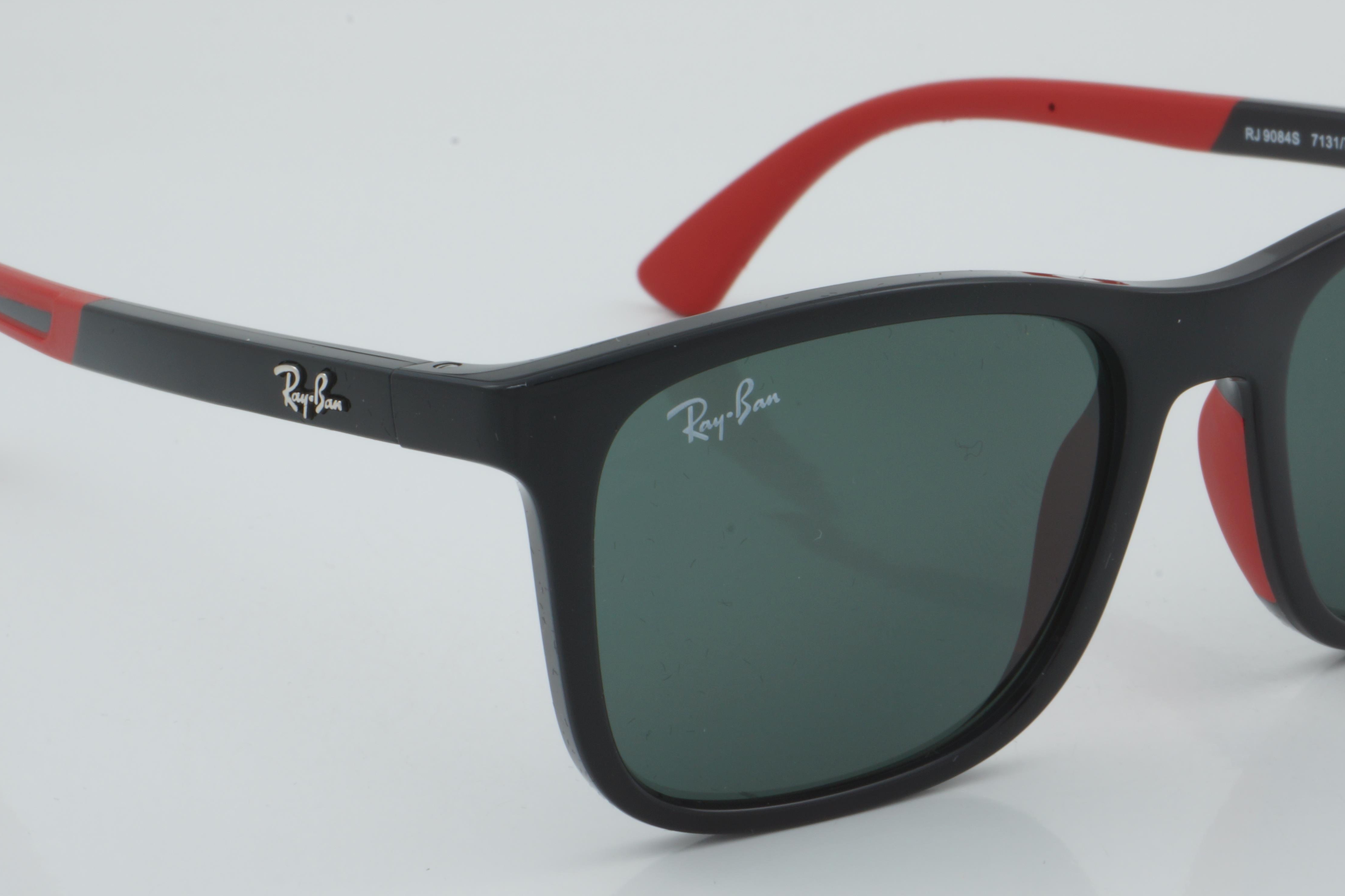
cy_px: 481
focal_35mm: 101
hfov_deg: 20.2
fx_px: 3773
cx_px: 788
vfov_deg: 13.6
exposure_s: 1/4
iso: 100
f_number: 29
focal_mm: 50
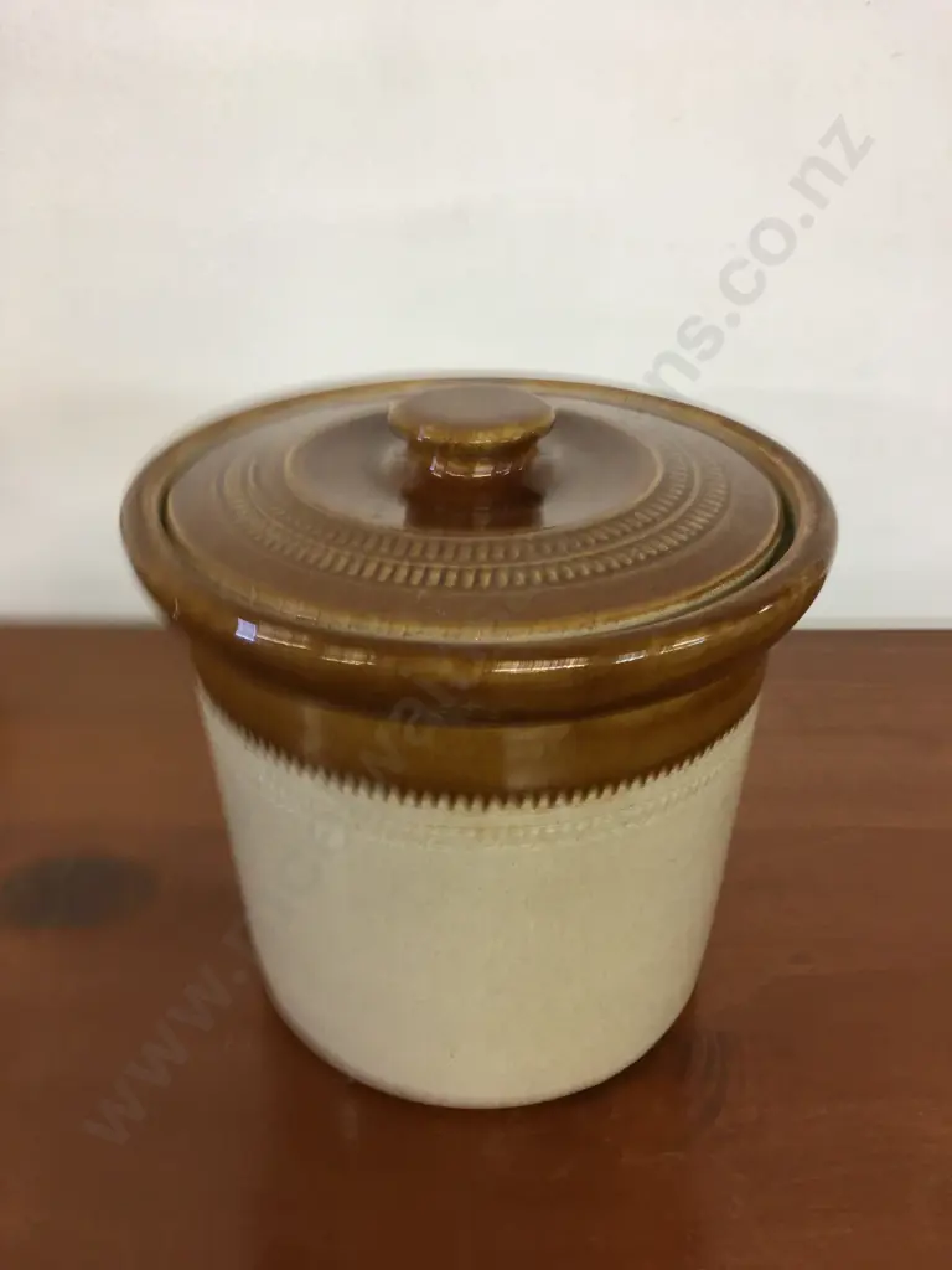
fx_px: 1063
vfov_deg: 61.7
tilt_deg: -29.7
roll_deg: -0.7
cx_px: 476
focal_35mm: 29
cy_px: 635
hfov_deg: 48.2
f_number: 2.2
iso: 50
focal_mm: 4.15
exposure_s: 1/17
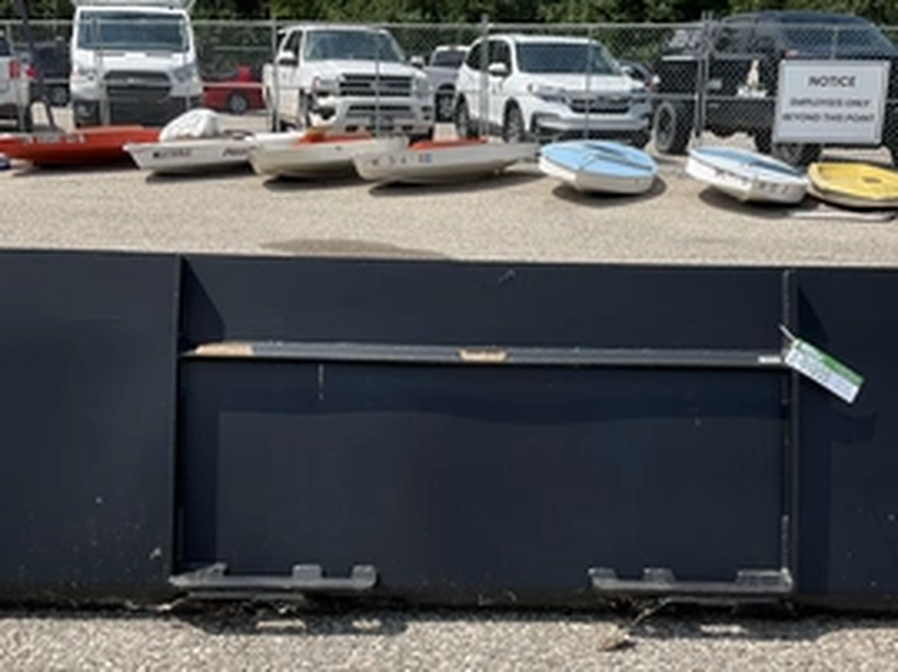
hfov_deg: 43.8
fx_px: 1115
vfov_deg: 33.2
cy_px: 456
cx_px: 486
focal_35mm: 43
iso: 25
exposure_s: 1/2058
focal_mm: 3
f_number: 1.8
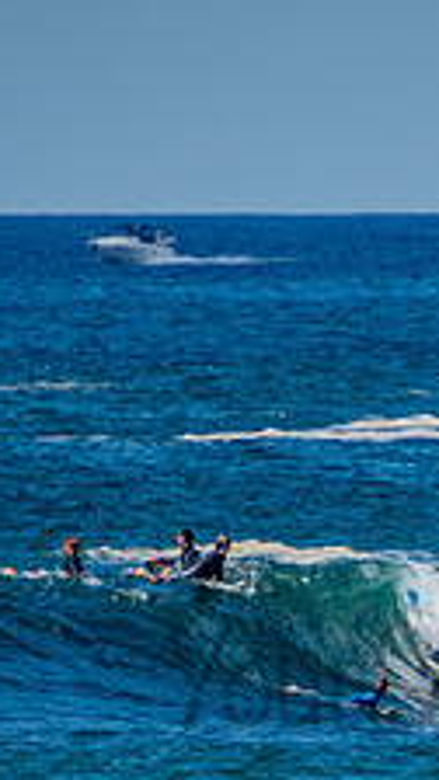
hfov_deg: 0.7
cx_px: 526
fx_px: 34435
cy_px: 646
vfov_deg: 1.3
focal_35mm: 1664
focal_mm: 400
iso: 360
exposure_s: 1/2000
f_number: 5.6
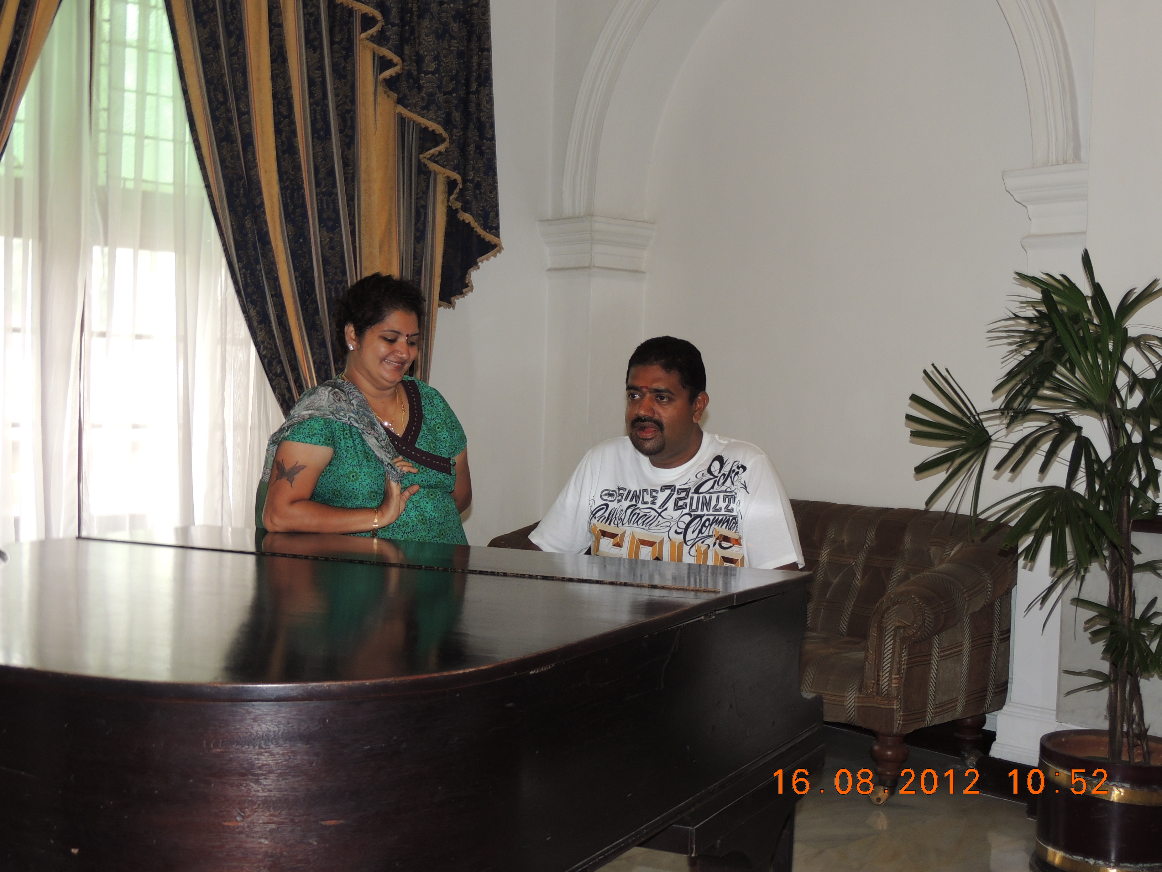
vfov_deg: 33.6
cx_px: 581
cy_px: 436
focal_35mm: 43
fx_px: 1443
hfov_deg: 43.9
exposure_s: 1/30
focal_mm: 7.6
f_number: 3.4
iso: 200
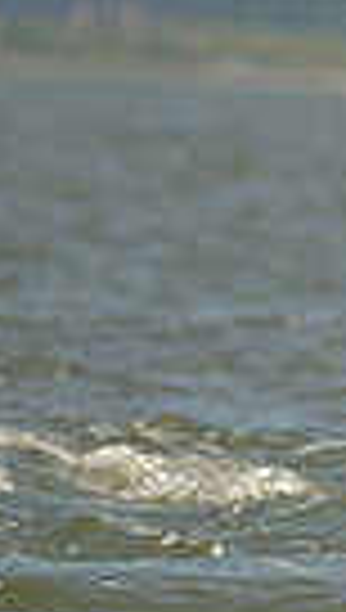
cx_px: 1249
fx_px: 28922
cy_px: 142
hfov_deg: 0.7
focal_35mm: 1782
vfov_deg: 1.2
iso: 200
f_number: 5.6
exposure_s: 1/1600
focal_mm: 400
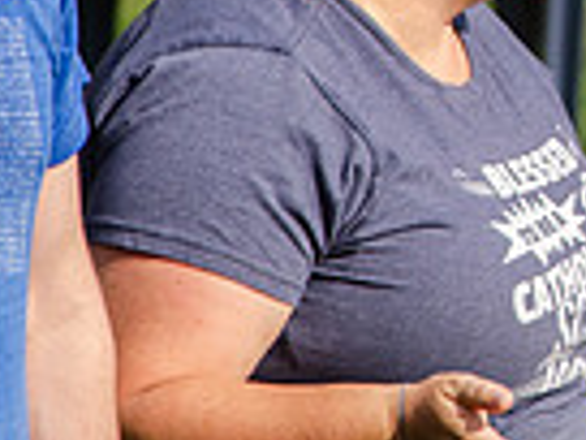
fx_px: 15066
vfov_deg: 1.7
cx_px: 901
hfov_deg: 2.2
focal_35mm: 890
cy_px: -129
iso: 200
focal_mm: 145
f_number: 7.1
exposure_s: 1/800
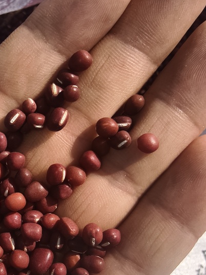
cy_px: 211
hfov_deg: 27.7
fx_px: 397
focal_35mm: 50
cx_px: 8
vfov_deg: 37.1
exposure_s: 1/606
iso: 50
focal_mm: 2.32
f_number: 2
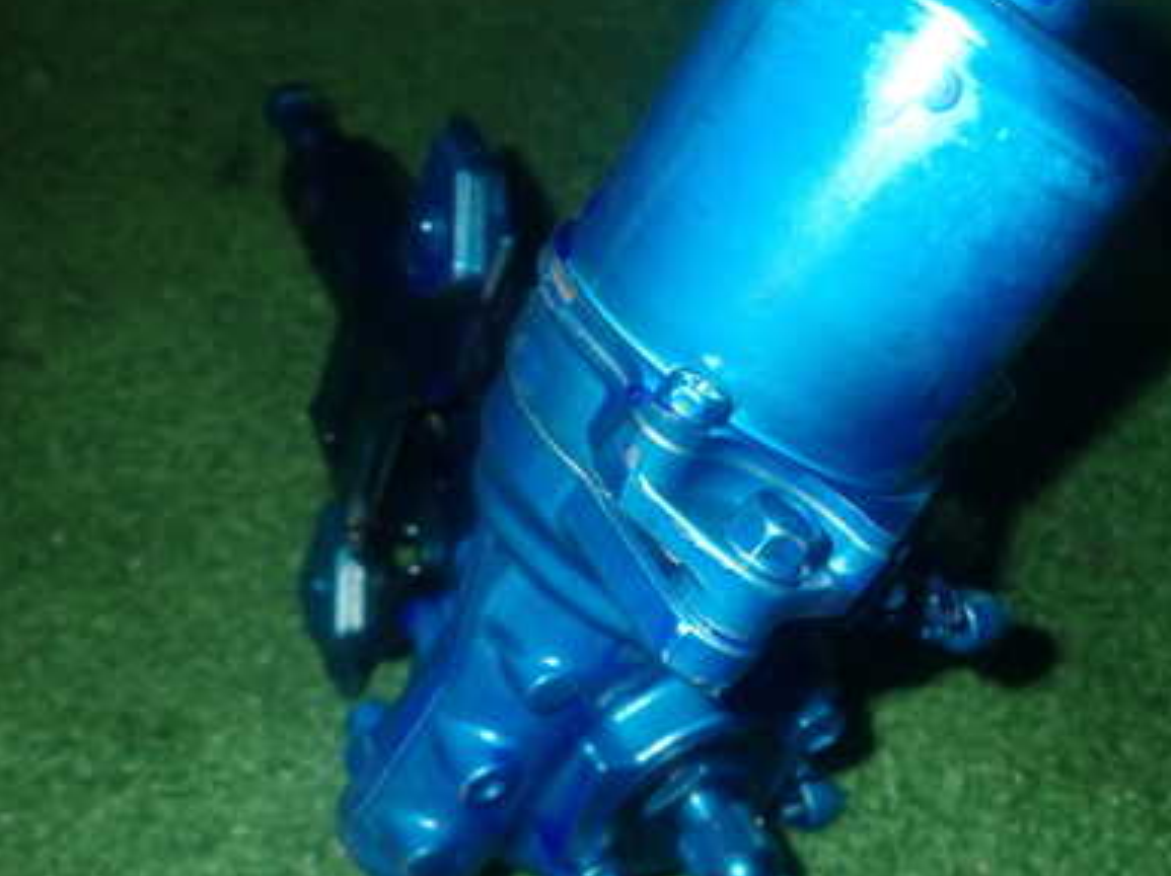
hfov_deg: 47.7
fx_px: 1318
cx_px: 687
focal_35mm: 39
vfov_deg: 36.8
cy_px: 447
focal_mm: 4.5
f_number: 5.6
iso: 320
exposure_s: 1/30
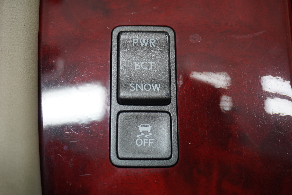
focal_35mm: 54
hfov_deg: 36.9
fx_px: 438
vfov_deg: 25.1
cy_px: 98
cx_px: 146
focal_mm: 36
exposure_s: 1/60
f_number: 5.6
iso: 500
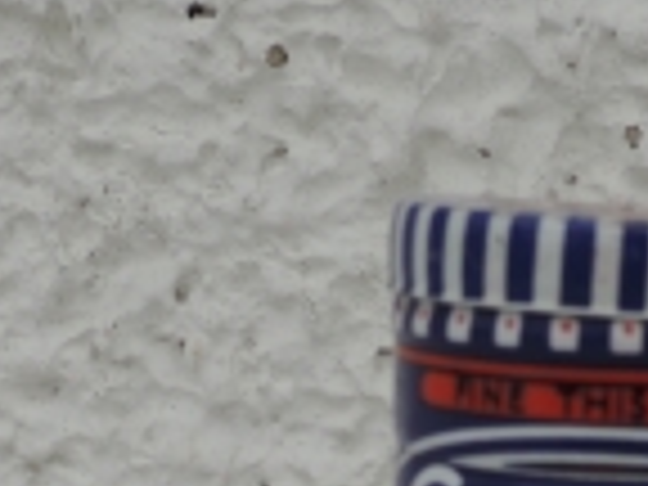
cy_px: 549
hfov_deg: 16.7
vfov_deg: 12.4
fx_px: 2190
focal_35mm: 117
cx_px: 544
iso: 80
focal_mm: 4.9
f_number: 3.1
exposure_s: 1/200
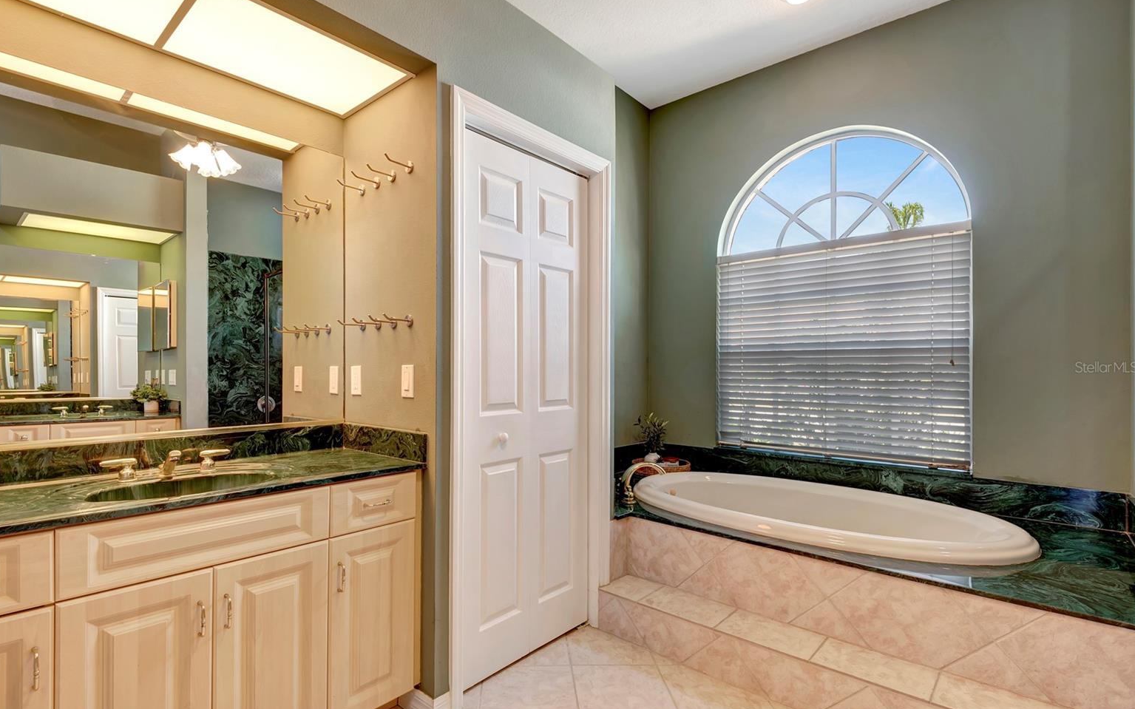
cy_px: 367
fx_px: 526
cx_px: 549
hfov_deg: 94.3
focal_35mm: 17
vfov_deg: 68.0
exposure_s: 1
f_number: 9
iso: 100
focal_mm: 16
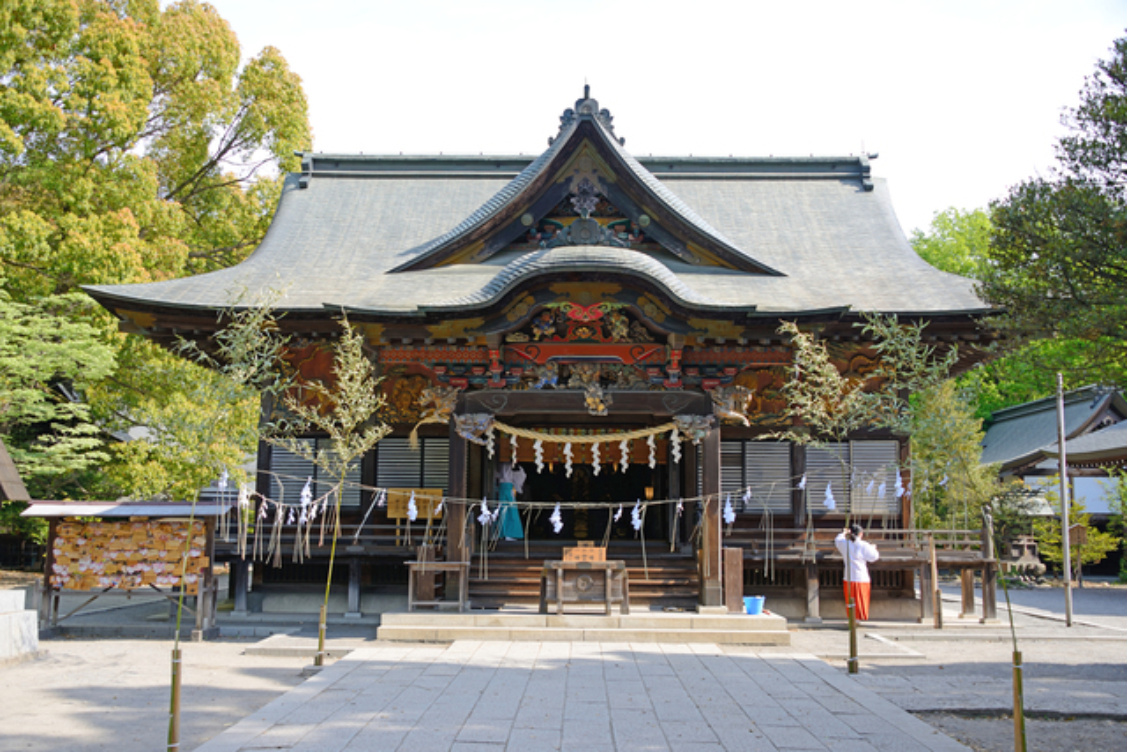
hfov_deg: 54.4
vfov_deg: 37.9
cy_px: 376
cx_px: 564
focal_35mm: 35
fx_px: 1096
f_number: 5.6
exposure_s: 1/125
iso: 100
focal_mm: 35
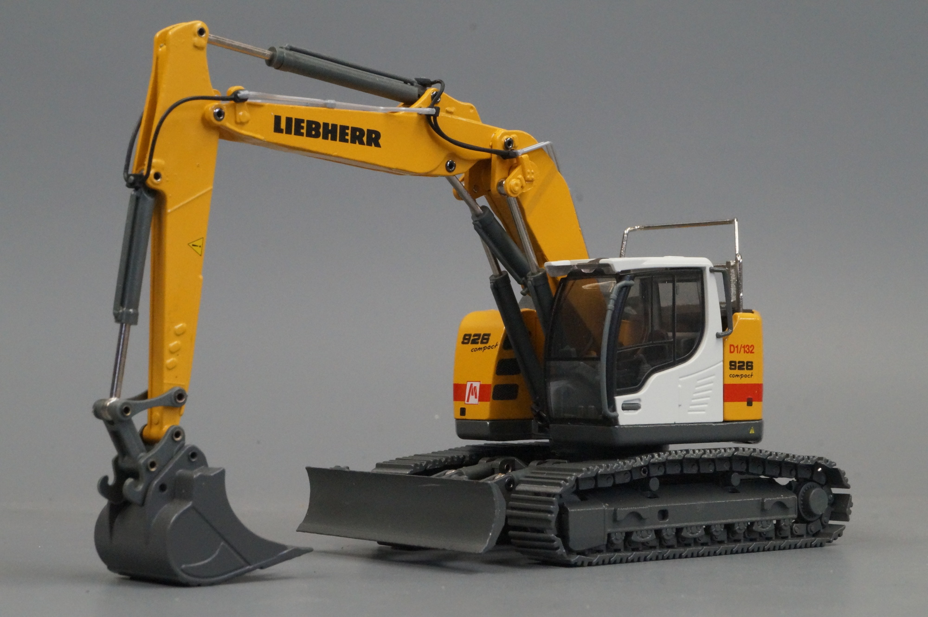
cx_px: 464
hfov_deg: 24.6
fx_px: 2125
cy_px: 308
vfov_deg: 16.5
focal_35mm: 82
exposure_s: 1/25
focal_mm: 55
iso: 3200
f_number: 18
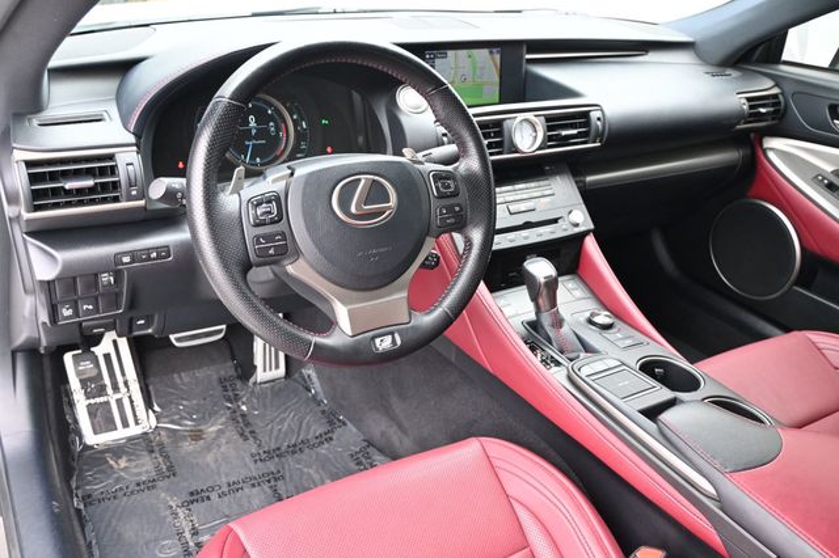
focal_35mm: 32
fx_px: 751
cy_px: 279
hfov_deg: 58.4
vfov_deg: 40.8
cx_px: 420
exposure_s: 1/125
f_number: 4
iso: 720
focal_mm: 21.5
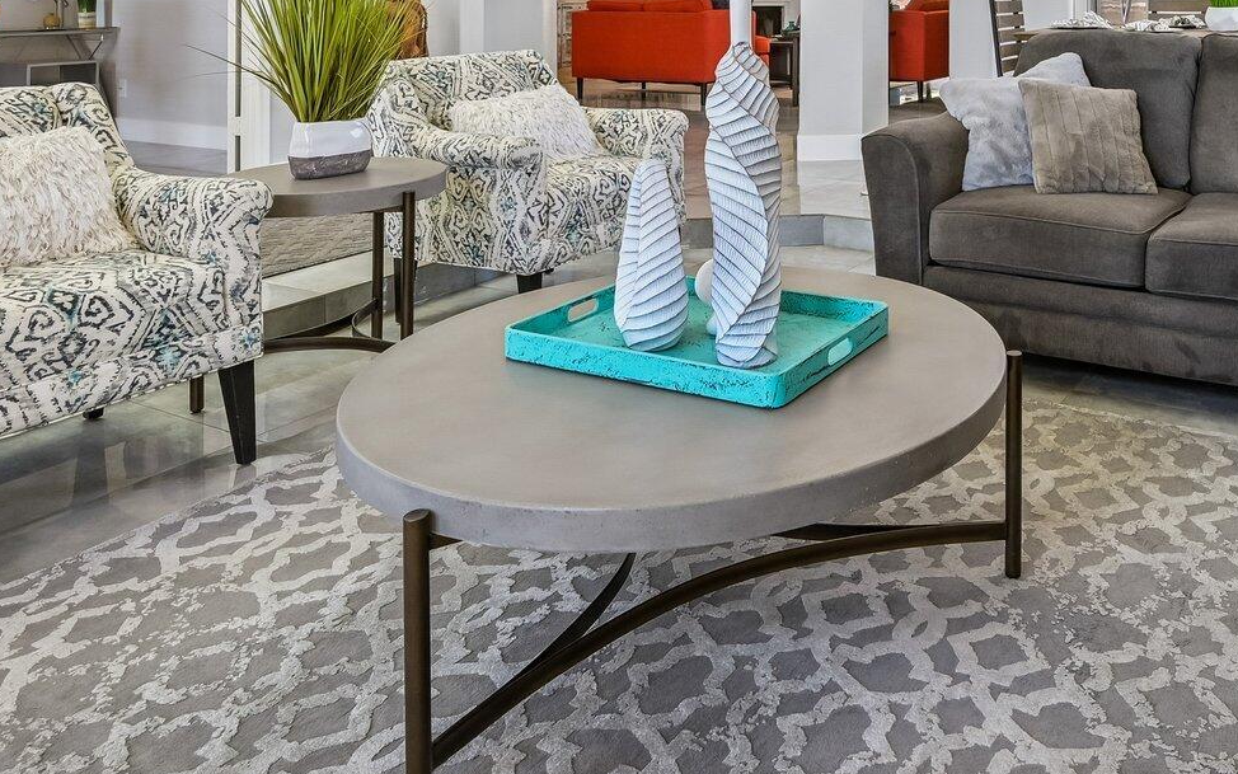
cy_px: 3
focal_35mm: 30
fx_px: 1012
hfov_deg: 59.5
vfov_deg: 37.5
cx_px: 928
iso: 400
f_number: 8
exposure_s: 1/25
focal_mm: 14
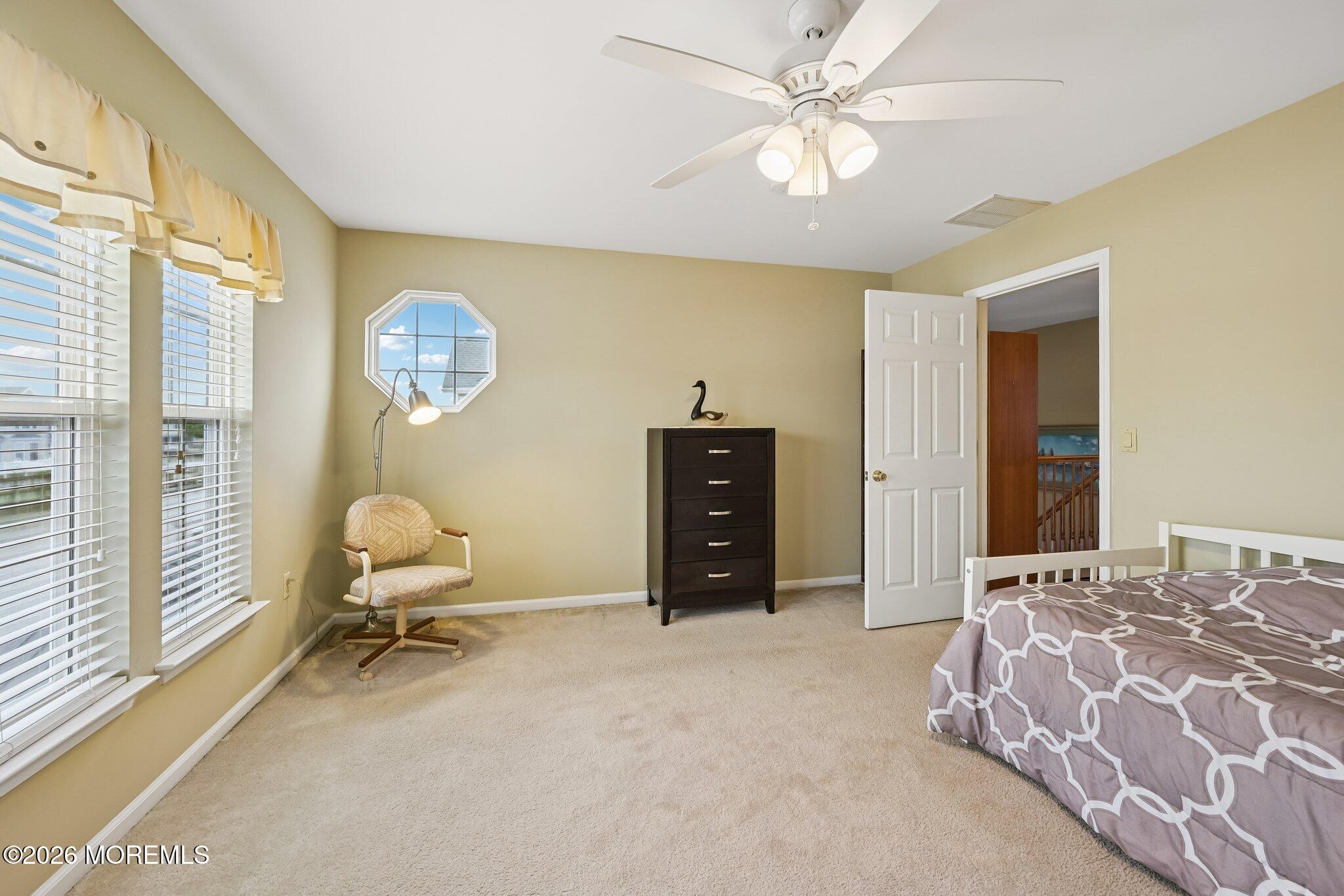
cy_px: 448
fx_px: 523
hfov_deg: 104.3
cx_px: 672
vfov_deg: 81.2
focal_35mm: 14
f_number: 8
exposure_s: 1/15
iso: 400
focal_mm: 14
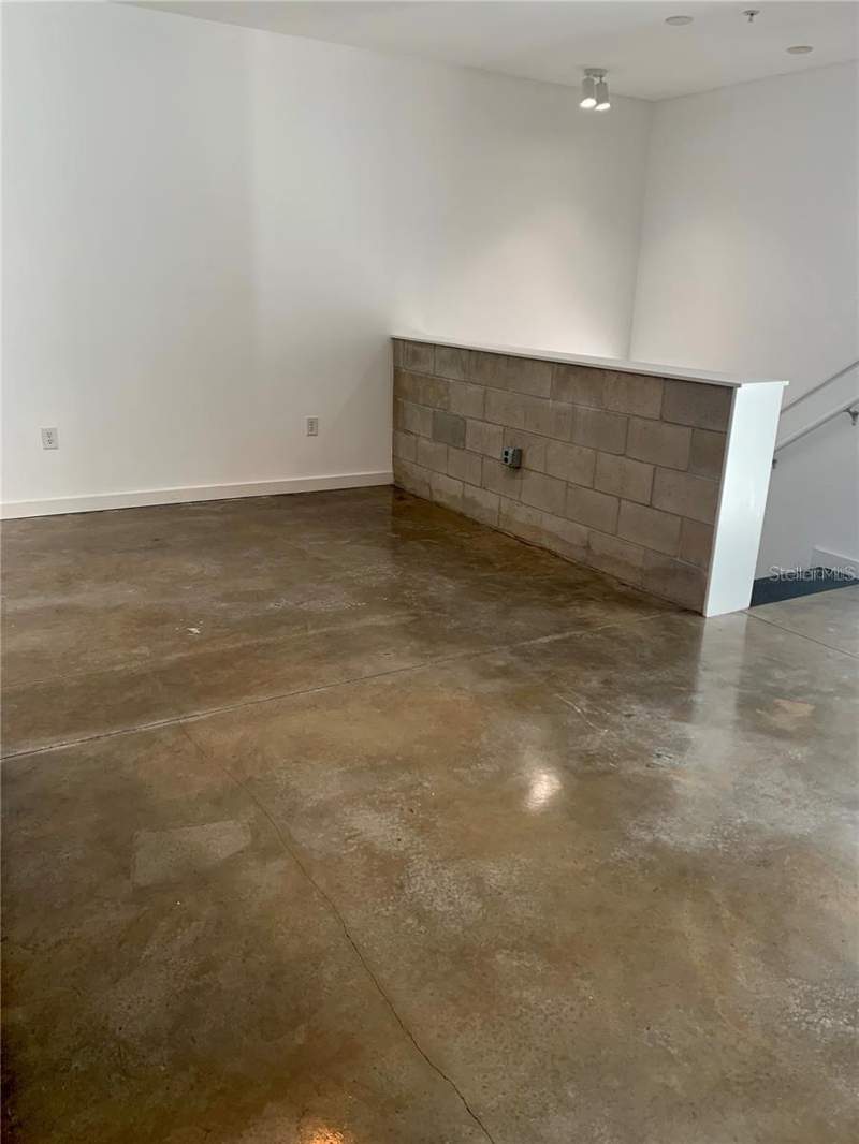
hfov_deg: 53.1
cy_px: 572
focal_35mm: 26
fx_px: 860
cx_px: 430
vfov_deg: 67.3
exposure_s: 1/60
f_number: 1.8
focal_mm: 4.25
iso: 80
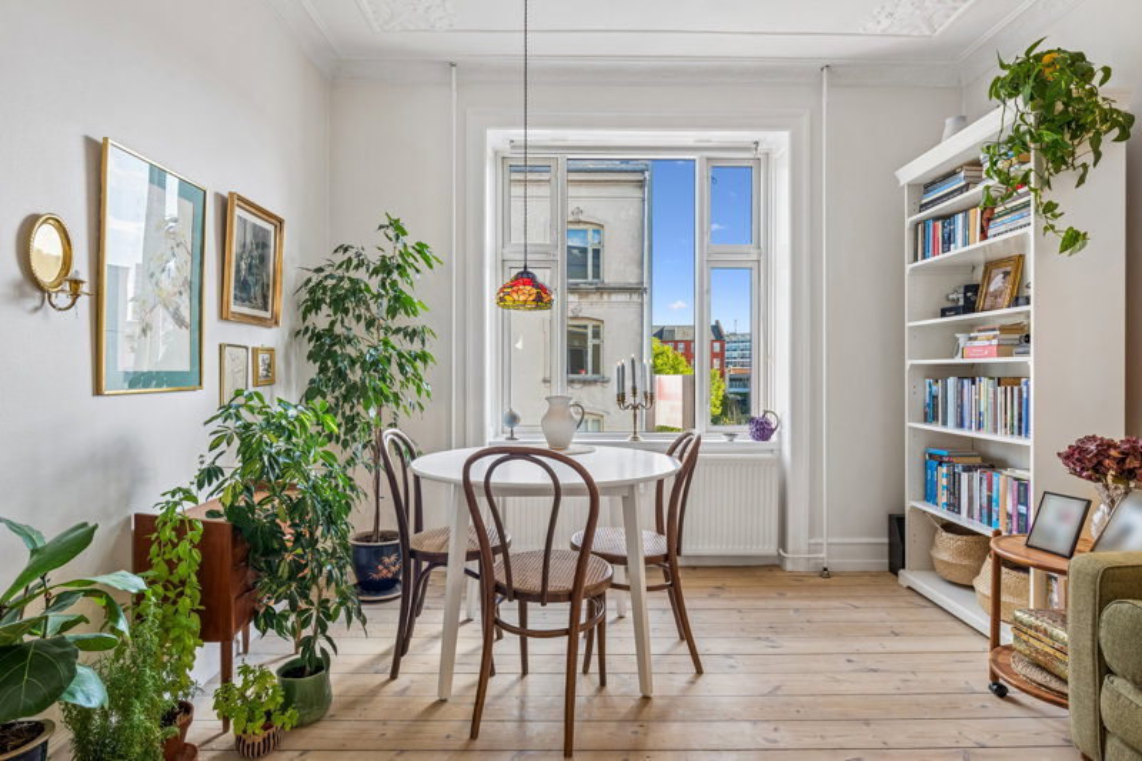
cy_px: 380
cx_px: 571
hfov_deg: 84.0
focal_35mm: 20
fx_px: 634
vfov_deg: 61.9
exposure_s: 1/10
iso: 160
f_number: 9
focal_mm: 20
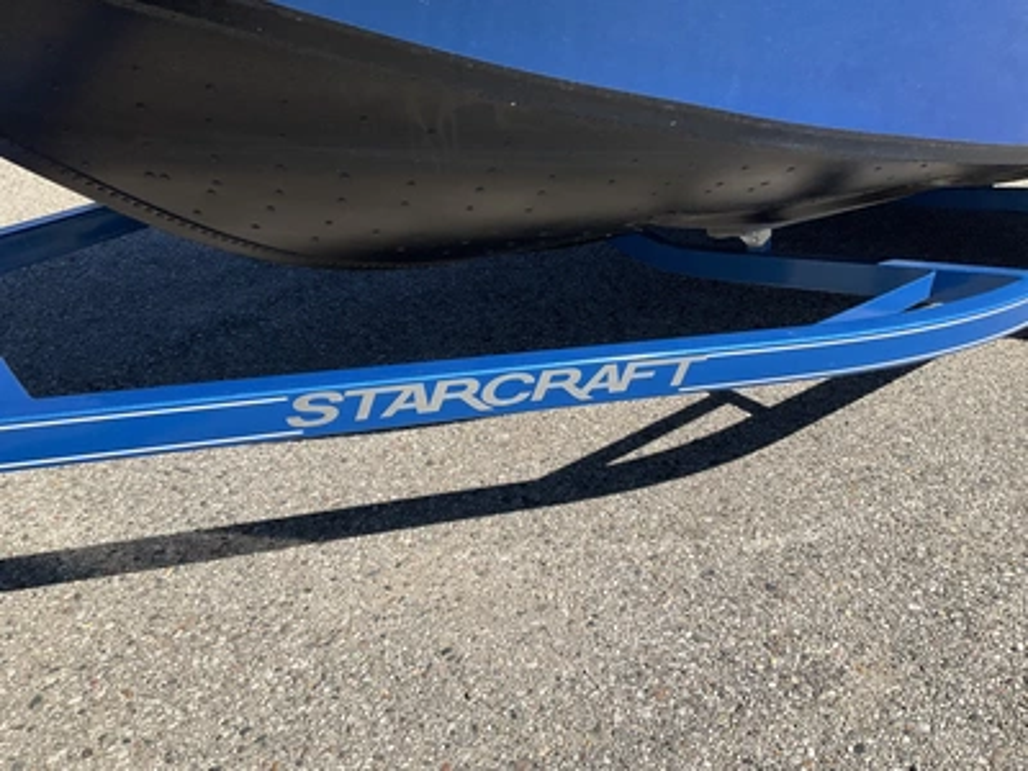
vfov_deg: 48.2
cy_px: 386
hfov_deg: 61.7
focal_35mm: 29
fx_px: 861
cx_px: 514
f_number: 1.8
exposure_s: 1/1730
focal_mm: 3
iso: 25
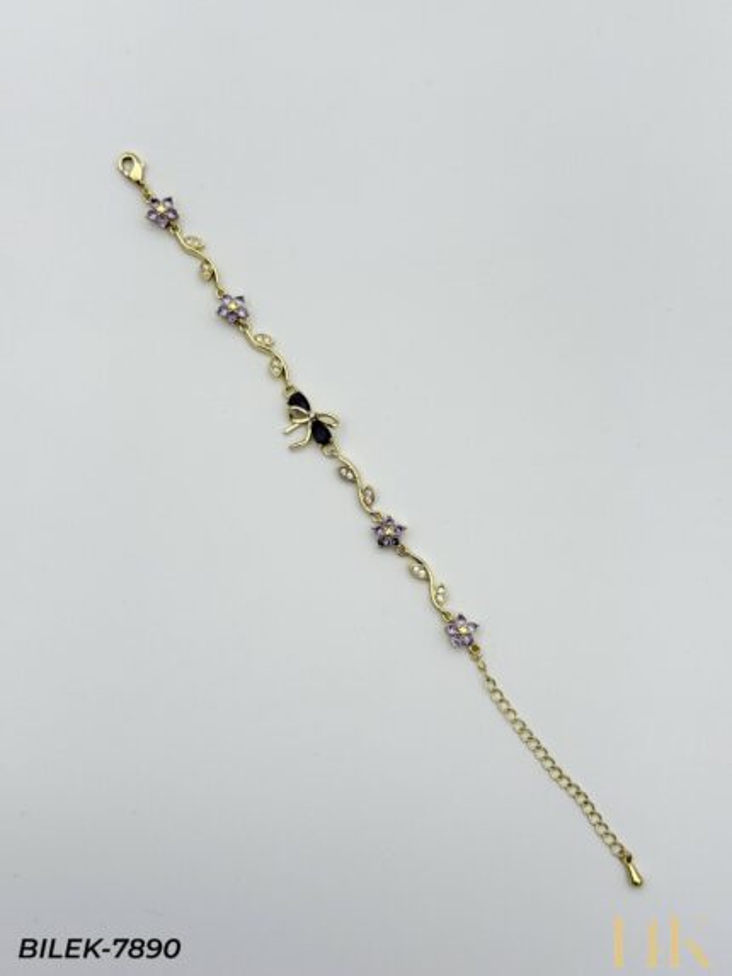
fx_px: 1353
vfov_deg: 39.6
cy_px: 488
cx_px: 366
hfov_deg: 30.3
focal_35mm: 48
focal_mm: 6.76
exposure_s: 1/1931
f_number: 1.78
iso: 100
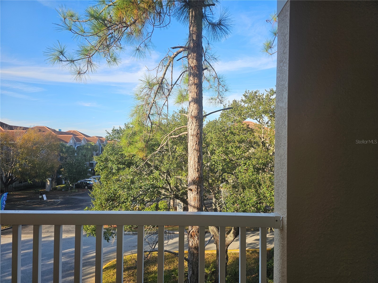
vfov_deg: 58.9
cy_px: 142
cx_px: 189
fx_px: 251
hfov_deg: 73.9
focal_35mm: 23
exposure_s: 1/719
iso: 32
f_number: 1.7
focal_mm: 6.3
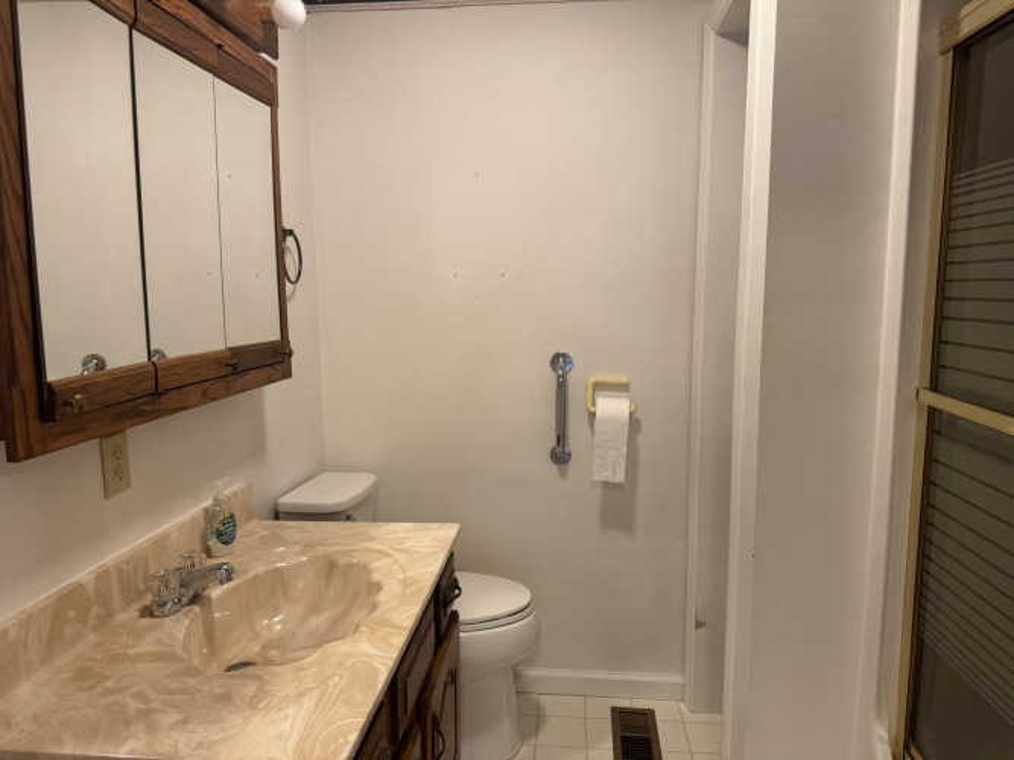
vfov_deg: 56.8
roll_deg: -0.2
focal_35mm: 24
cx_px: 507
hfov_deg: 71.6
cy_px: 380
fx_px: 703
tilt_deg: -7.8
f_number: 1.78
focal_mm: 6.76
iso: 200
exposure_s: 1/60
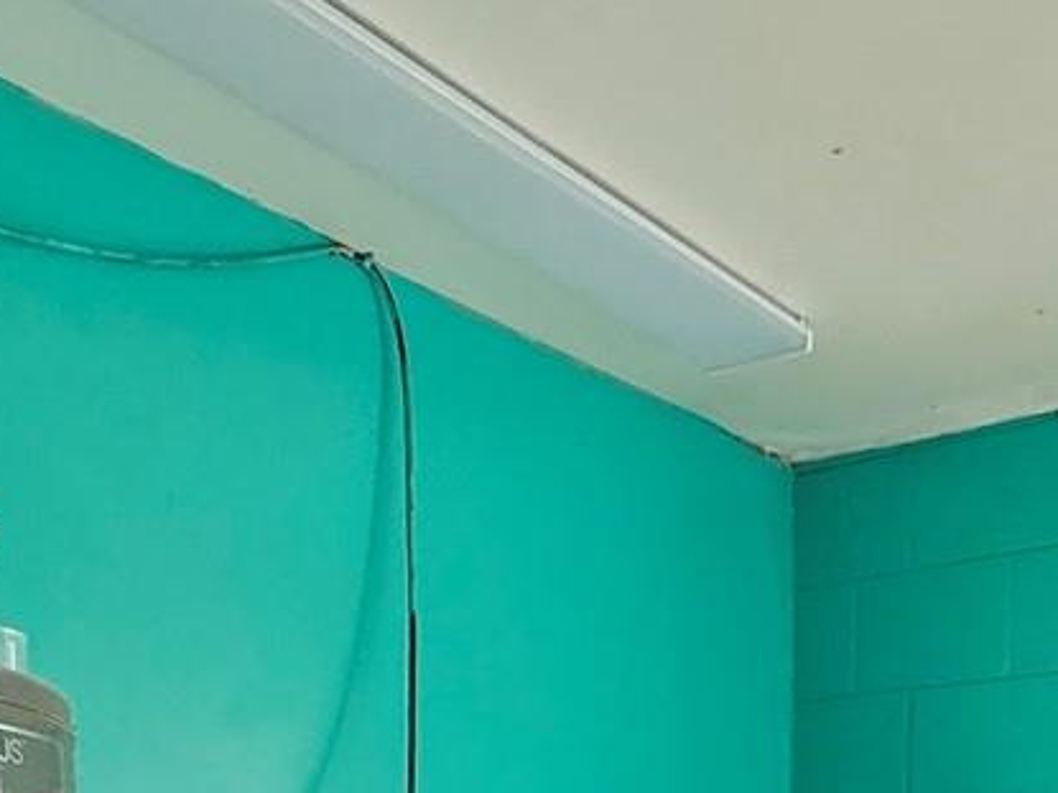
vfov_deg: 22.2
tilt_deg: -6.0
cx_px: 716
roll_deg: +0.9
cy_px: 1201
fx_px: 1650
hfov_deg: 35.2
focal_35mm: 54
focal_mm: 2.22
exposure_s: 1/120
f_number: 2.2
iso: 125
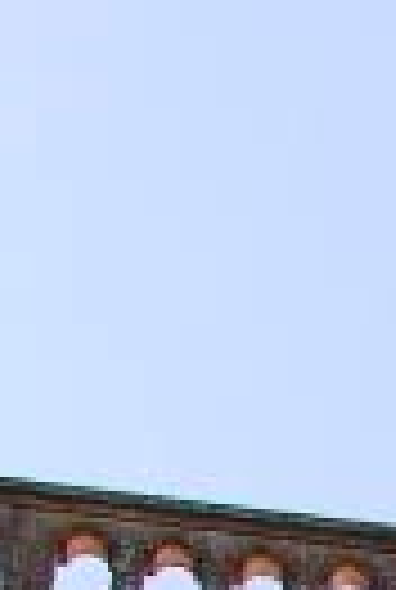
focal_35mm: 304
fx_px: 4989
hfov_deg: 4.4
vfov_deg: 6.1
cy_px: 1982
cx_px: 1224
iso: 250
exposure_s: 1/30
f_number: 18
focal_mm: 26
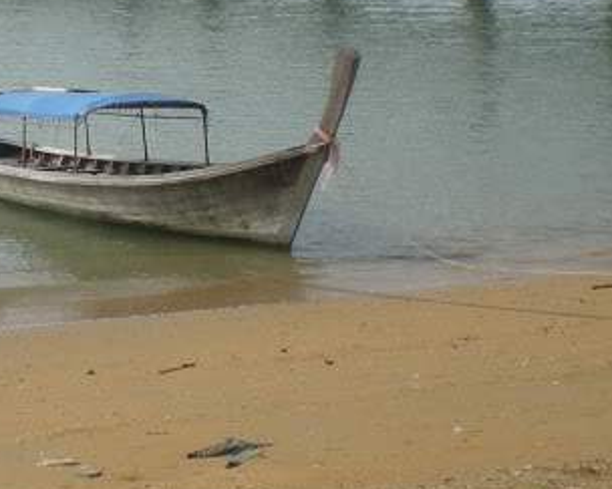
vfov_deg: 12.3
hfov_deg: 15.0
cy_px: 64
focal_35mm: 125
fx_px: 2263
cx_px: -64
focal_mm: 6.3
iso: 50
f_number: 4.6
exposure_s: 1/440
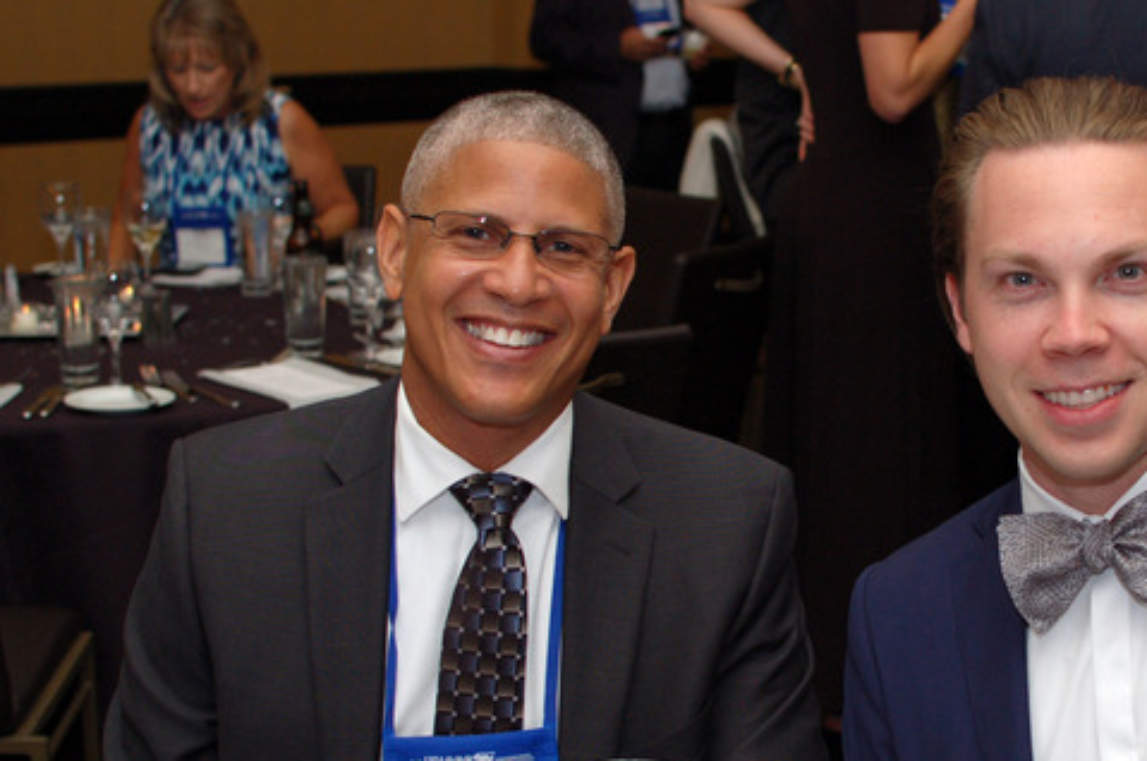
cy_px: 432
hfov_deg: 26.3
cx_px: 783
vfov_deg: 17.7
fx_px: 2441
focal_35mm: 77
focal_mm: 35
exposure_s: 1/60
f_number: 4
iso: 400
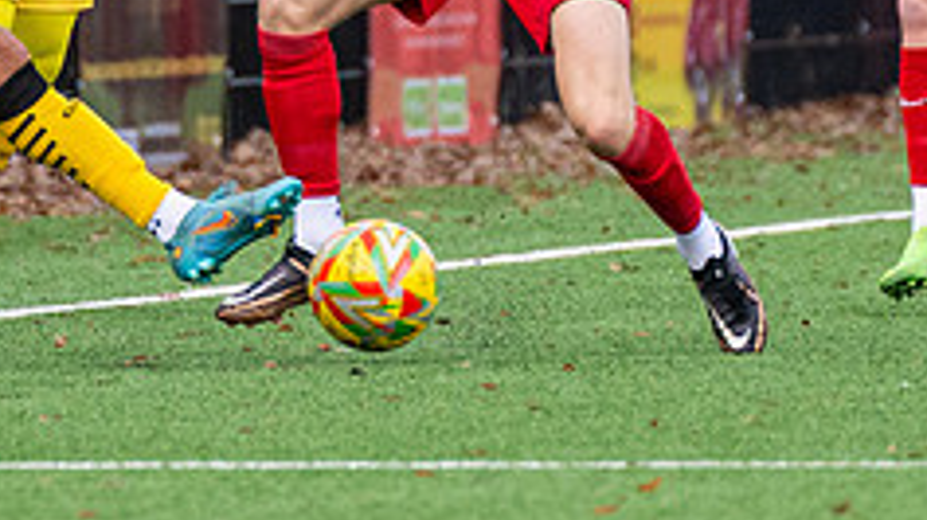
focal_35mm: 1487
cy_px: -291
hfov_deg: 1.5
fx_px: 36530
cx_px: 349
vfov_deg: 0.8
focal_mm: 280
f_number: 4
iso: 800
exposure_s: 1/1600
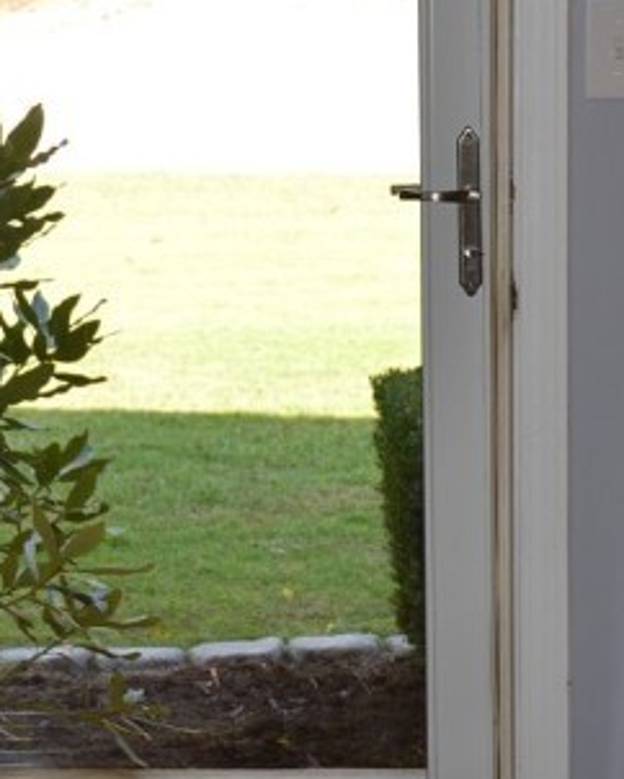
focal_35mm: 125
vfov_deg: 15.3
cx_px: 77
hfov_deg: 12.3
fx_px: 2887
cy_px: 157
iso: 160
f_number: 4
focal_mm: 35
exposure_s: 1/125
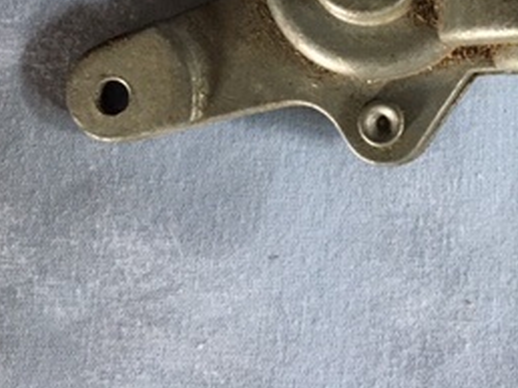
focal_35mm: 72
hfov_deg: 26.3
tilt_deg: -82.2
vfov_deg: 19.2
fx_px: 1076
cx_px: 444
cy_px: -86
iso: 200
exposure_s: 1/17
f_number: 2.2
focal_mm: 4.15
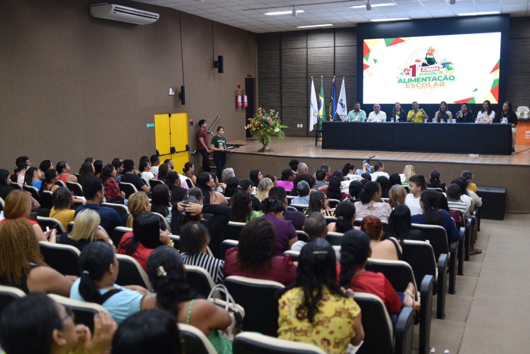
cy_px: 177
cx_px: 265
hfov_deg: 54.4
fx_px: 515
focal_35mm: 35
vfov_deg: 37.9
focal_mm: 35
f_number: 3.2
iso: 500
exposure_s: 1/125
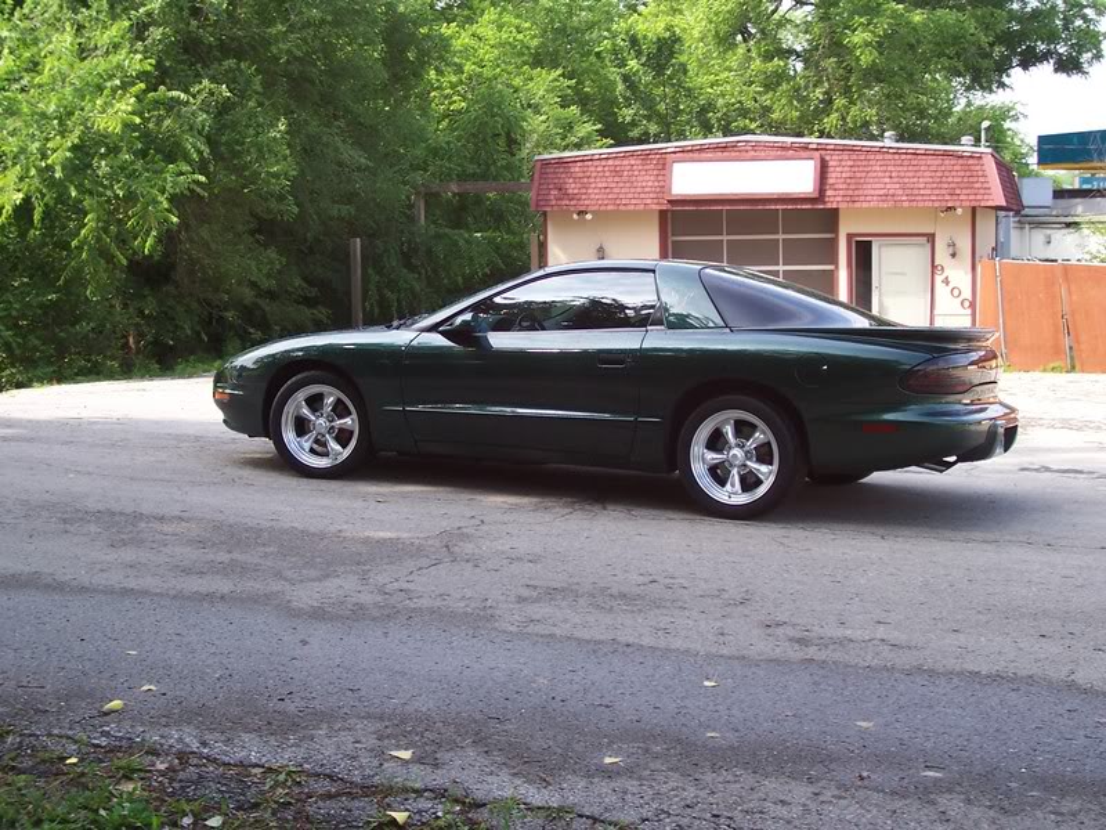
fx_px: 1693
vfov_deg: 27.5
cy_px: 415
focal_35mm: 53
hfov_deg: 36.2
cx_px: 553
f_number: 3.4
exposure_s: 1/250
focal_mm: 8.6
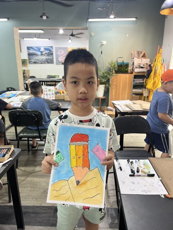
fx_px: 173
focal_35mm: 26
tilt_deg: -17.5
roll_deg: -0.4
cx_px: 86
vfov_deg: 67.3
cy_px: 115
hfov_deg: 53.1
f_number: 1.5
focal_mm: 5.7
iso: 100
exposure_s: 1/100
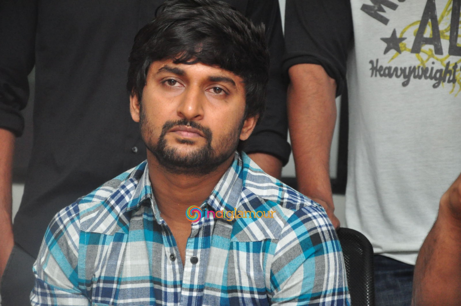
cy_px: 153
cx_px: 230
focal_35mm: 158
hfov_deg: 13.1
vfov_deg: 8.7
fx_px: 2015
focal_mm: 105
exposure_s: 1/125
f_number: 6.3
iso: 1600
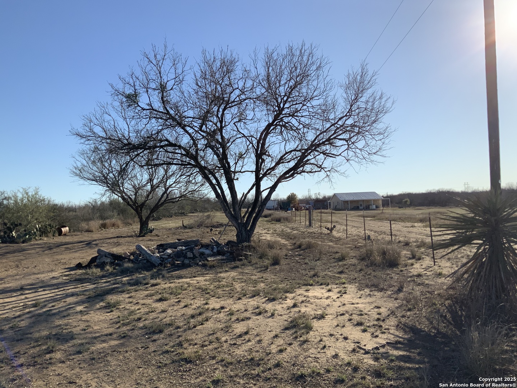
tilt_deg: +4.0
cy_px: 194
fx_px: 433
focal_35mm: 29
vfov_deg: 48.2
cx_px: 258
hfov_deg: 61.7
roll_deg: -2.4
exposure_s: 1/2667
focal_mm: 3
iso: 20
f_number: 1.8
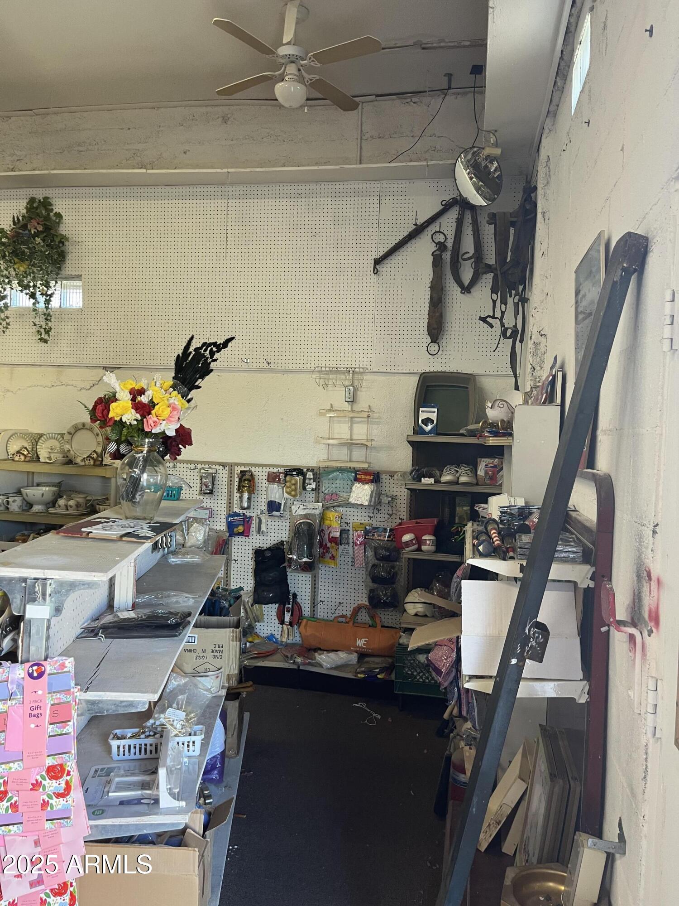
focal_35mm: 26
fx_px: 680
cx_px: 340
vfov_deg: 67.3
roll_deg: -0.9
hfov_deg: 53.1
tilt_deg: -0.7
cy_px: 453
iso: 100
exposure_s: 1/60
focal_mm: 5.1
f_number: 1.6
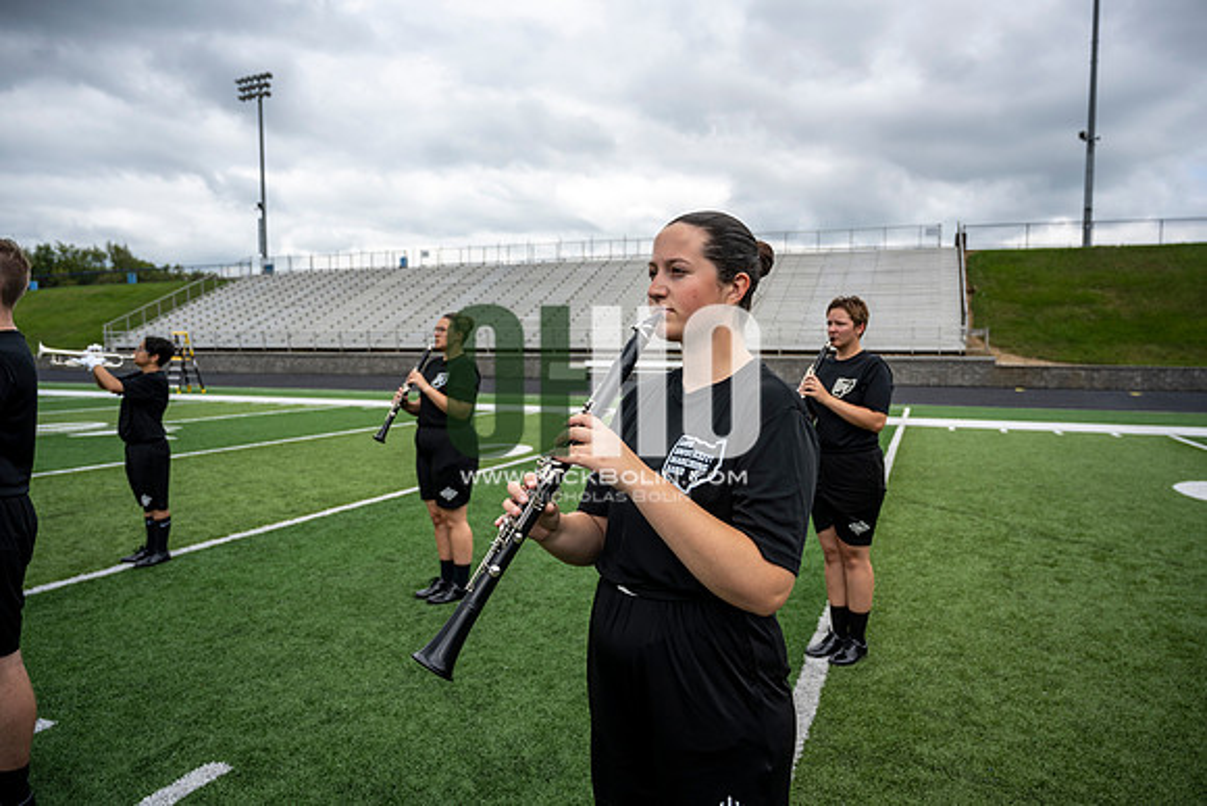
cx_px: 604
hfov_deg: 69.4
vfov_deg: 49.6
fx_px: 872
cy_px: 403
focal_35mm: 26
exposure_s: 1/800
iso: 160
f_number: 4
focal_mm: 26
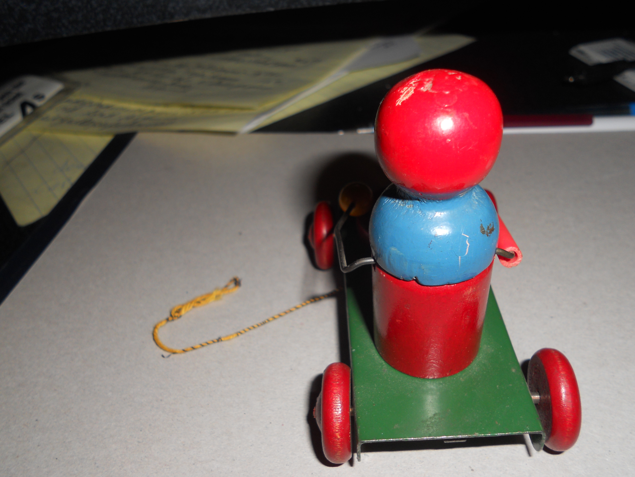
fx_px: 587
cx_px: 318
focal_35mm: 32
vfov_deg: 44.2
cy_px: 238
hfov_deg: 56.8
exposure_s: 1/25
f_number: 8.8
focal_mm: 5.8
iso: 80
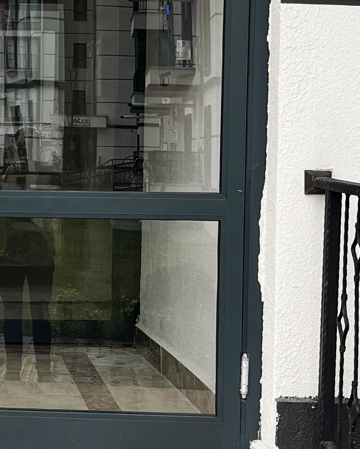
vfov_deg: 18.6
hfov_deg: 14.4
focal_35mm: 103
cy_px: 188
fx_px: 1371
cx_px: -90
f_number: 1.6
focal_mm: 5.1
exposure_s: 1/122
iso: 50
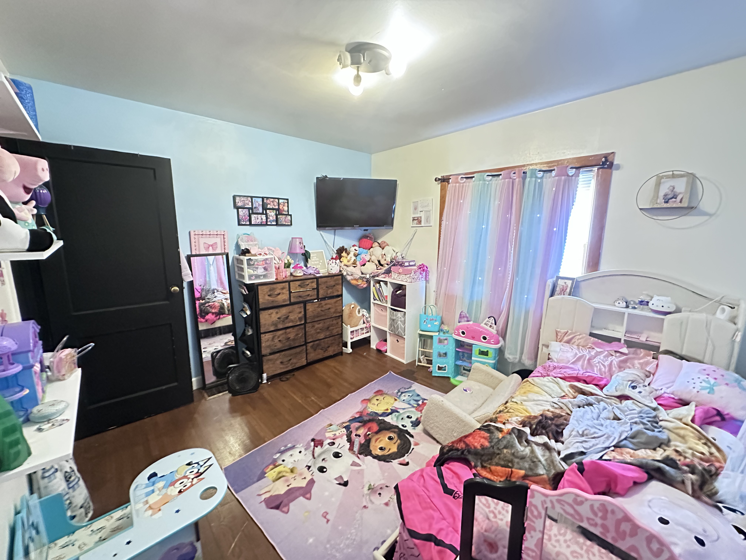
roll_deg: -0.2
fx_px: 302
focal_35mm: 14
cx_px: 373
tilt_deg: -9.1
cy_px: 280
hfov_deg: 102.1
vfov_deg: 85.7
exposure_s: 1/30
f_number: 2.2
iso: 1600
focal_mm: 2.22
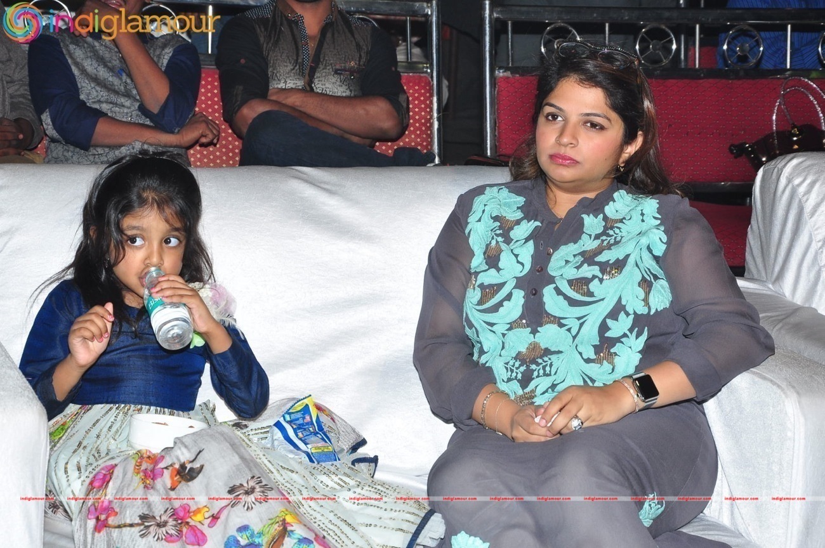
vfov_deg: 14.7
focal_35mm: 93
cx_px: 412
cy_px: 274
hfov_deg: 21.9
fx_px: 2129
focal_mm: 62
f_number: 9
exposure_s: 1/125
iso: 400
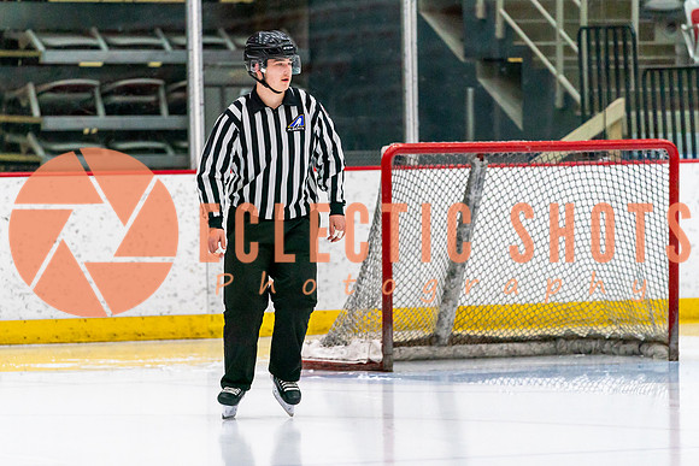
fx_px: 5212
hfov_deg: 7.7
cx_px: 256
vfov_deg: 5.1
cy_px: 237
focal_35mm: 268
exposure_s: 1/1250
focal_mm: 200
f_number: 2.8
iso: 3200
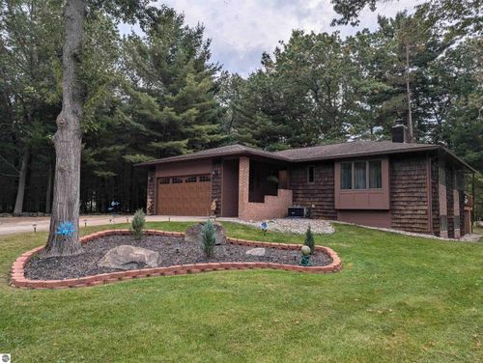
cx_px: 242
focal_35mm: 24
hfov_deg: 71.5
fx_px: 335
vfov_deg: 56.9
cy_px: 182
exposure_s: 1/1058
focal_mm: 6.81
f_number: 1.85
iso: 42
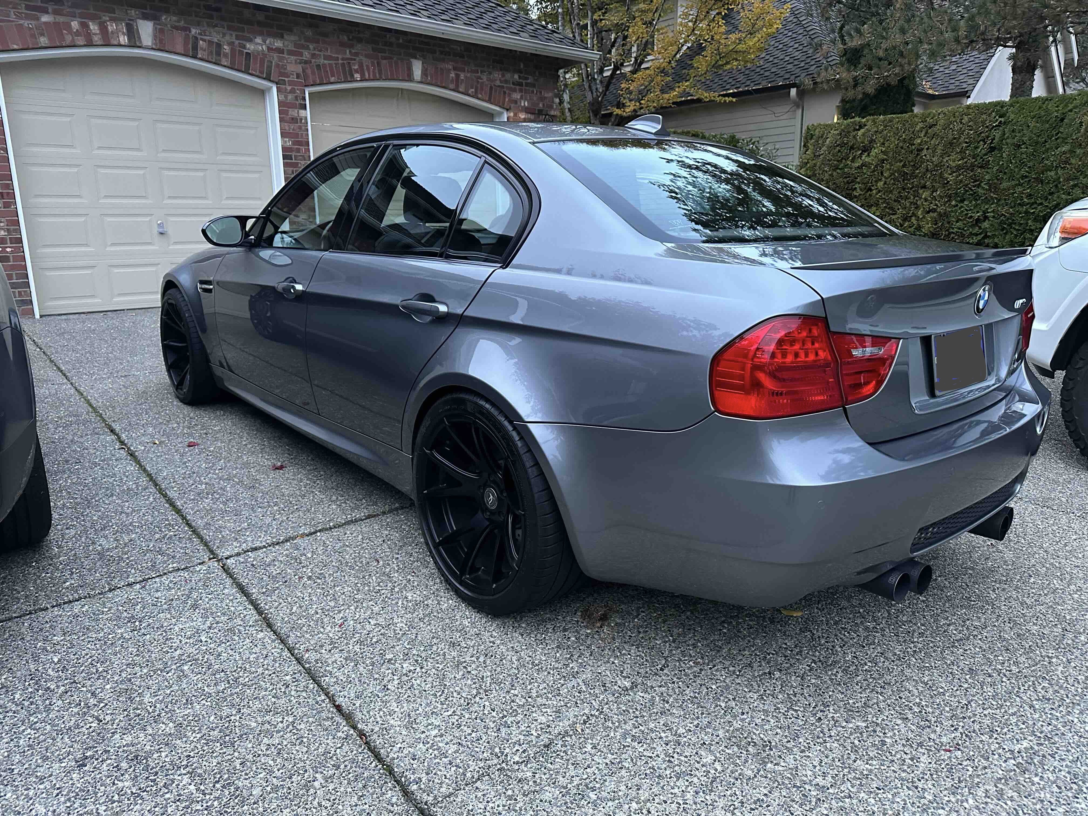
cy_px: 408
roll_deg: +1.0
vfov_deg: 56.8
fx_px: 754
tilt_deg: -13.6
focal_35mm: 24
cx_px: 544
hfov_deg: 71.6
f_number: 1.78
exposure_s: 1/60
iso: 640
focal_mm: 6.86
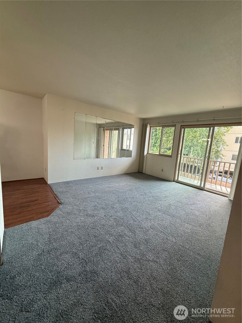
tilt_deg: -9.2
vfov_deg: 102.1
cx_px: 121
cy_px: 162
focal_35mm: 14
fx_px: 130
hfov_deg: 85.7
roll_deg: -4.5
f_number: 2.2
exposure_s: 1/120
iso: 160
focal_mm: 2.22
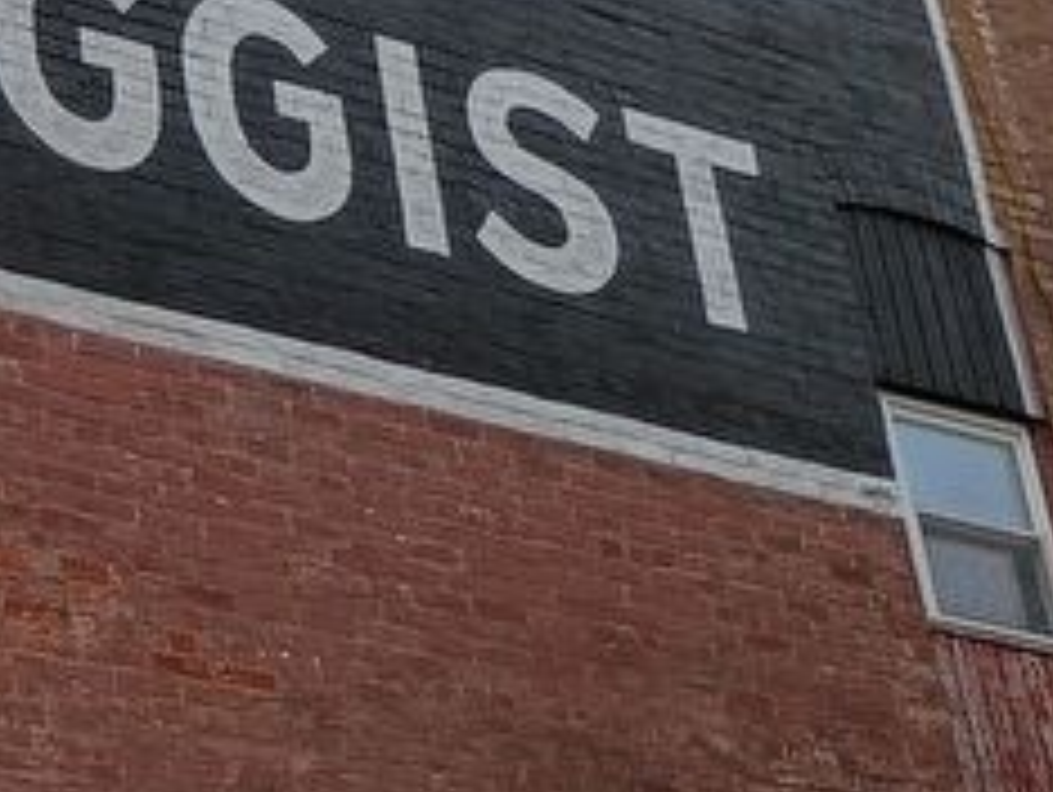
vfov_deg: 15.0
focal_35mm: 99
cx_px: -302
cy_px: 387
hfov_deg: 18.5
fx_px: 3015
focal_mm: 4.27
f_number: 1.8
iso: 105
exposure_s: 1/1508
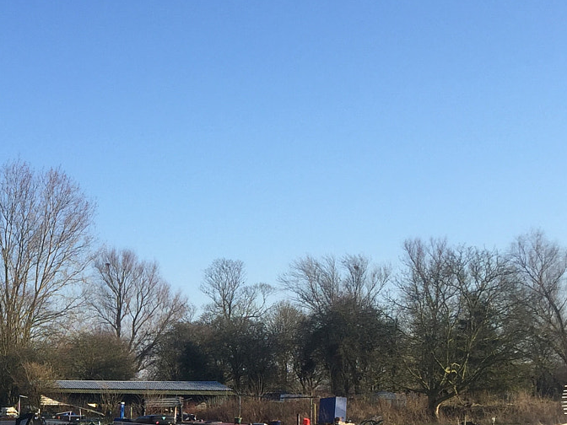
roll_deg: -0.9
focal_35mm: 69
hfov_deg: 26.2
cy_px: 449
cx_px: -42
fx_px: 1130
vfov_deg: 20.5
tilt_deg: -2.9
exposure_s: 1/1236
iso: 32
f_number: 2.2
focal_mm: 4.15
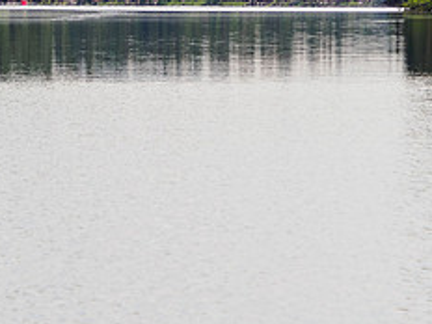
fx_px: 4717
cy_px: -55
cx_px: 84
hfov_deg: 5.2
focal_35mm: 378
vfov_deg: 3.9
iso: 200
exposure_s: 1/250
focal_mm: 75
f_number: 8
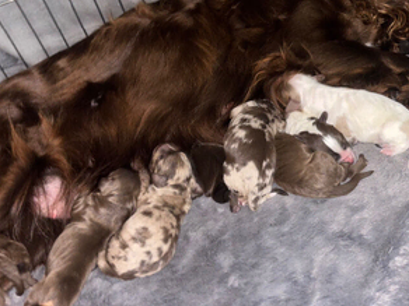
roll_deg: +17.2
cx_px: 233
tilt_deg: -33.7
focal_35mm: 42
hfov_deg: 44.7
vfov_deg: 34.1
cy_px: 108
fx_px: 496
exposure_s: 1/4
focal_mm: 5.96
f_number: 1.6
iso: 40
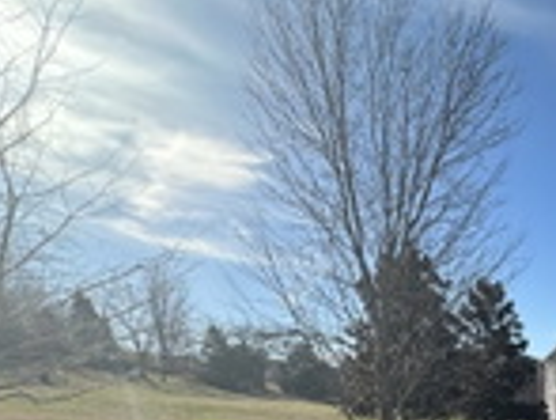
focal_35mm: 38
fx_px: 612
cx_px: 537
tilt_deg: -8.0
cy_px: 503
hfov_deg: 43.0
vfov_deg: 31.7
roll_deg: +0.7
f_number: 2.2
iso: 40
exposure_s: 1/1366
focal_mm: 2.22
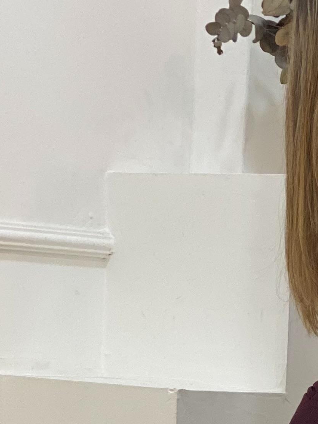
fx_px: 2326
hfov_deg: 7.7
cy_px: 523
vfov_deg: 10.2
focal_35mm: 190
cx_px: 395
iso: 100
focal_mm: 6
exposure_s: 1/100
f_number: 2
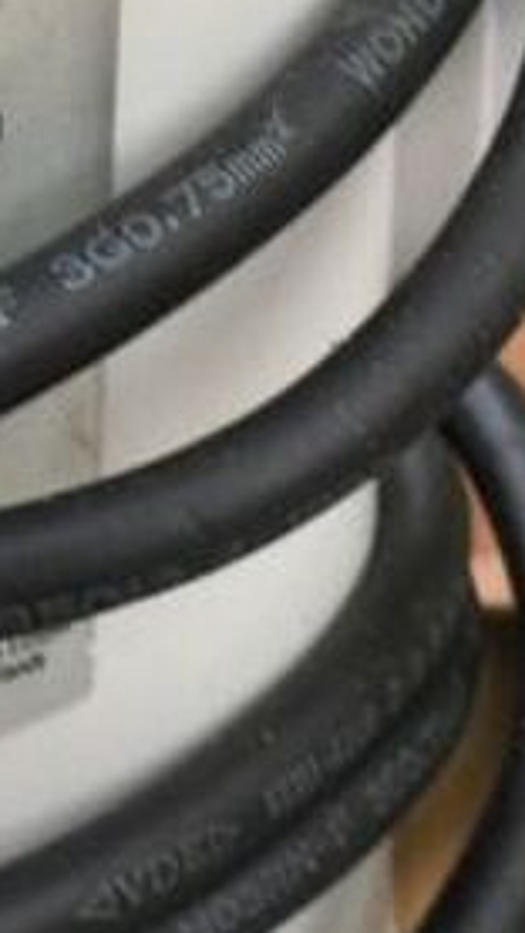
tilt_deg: -28.2
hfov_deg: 7.9
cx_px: -185
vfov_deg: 13.9
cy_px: 19
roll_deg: -1.2
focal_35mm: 152
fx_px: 3758
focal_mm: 4.15
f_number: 2.2
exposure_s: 1/50
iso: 25
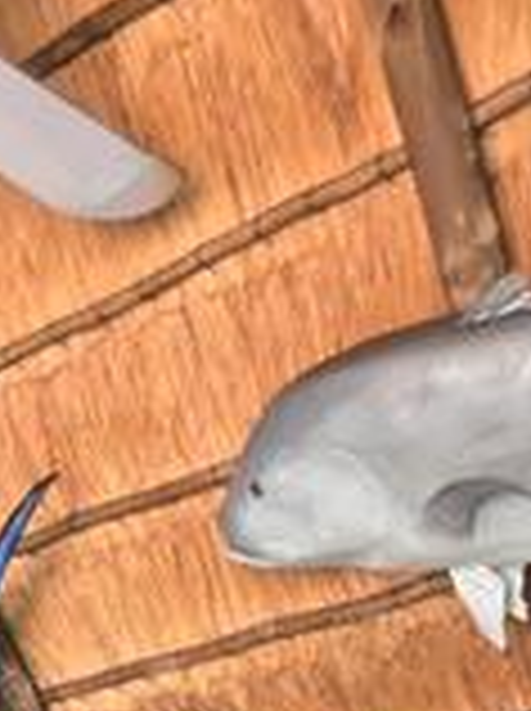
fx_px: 1354
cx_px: -328
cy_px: 1264
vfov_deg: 20.8
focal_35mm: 66
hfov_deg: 18.8
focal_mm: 2.2
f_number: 1.9
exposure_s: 1/50.3
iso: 250
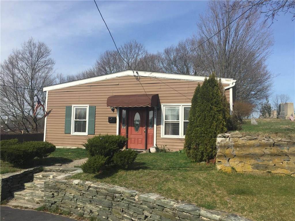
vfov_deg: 48.2
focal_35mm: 29
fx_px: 247
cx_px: 148
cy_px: 110
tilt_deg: +5.1
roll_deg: -2.3
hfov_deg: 61.7
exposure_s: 1/1980
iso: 32
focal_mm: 4.15
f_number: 2.2
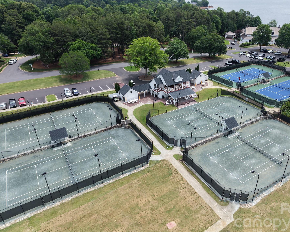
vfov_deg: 53.2
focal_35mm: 27
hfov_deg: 63.8
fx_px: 232
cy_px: 110
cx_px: 165
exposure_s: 1/4000
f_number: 1.8
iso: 230
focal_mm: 8.67
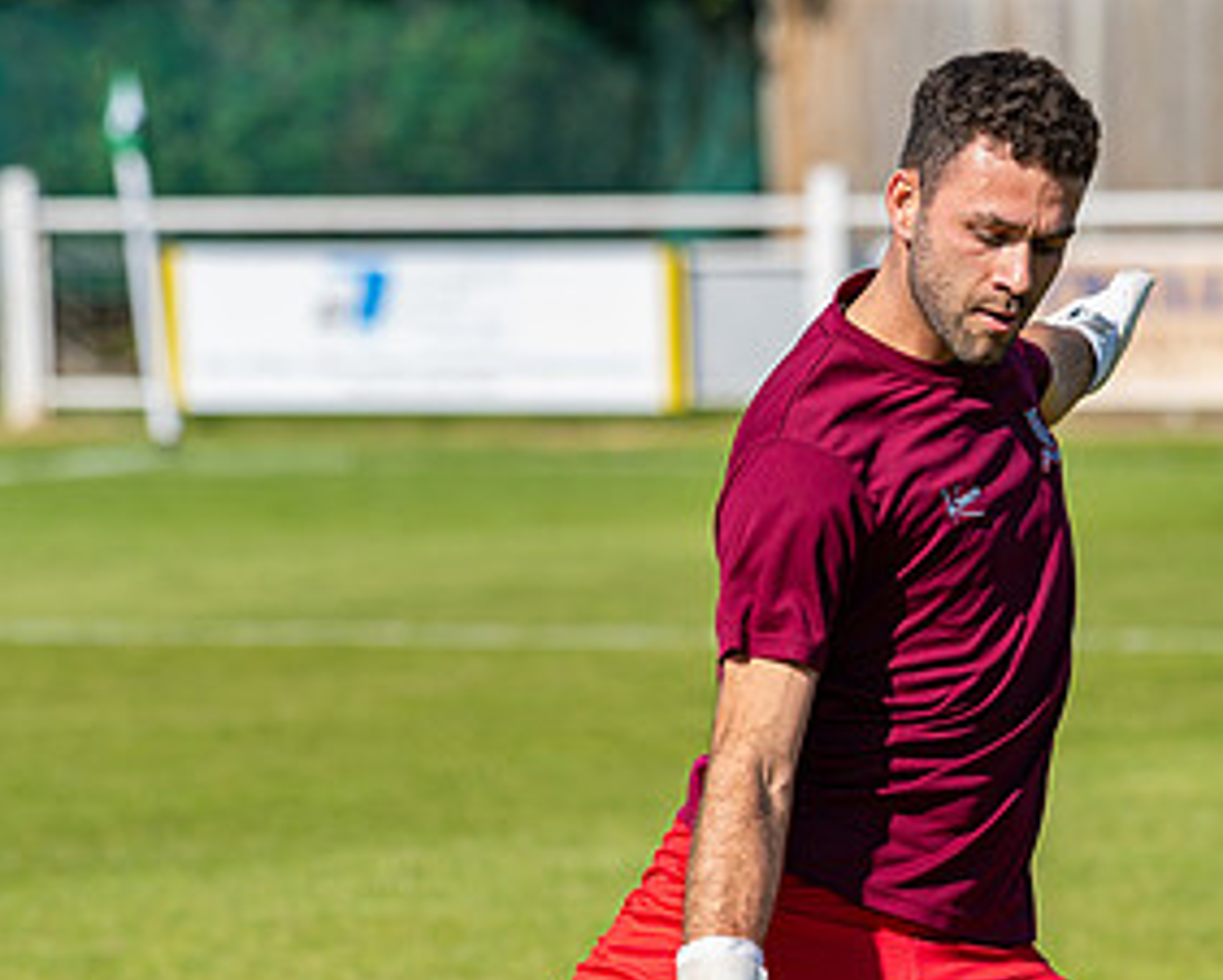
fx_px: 12424
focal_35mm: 343
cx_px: 778
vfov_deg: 4.5
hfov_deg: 5.6
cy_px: 827
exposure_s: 1/1250
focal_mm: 135
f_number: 3
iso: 50
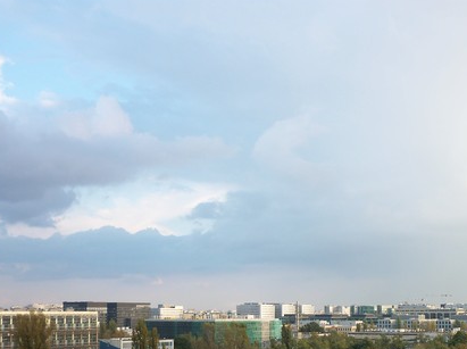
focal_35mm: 53
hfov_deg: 35.6
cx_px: 336
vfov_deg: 27.0
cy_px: 271
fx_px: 714
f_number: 2.9
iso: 80
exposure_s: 1/160
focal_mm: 5.7
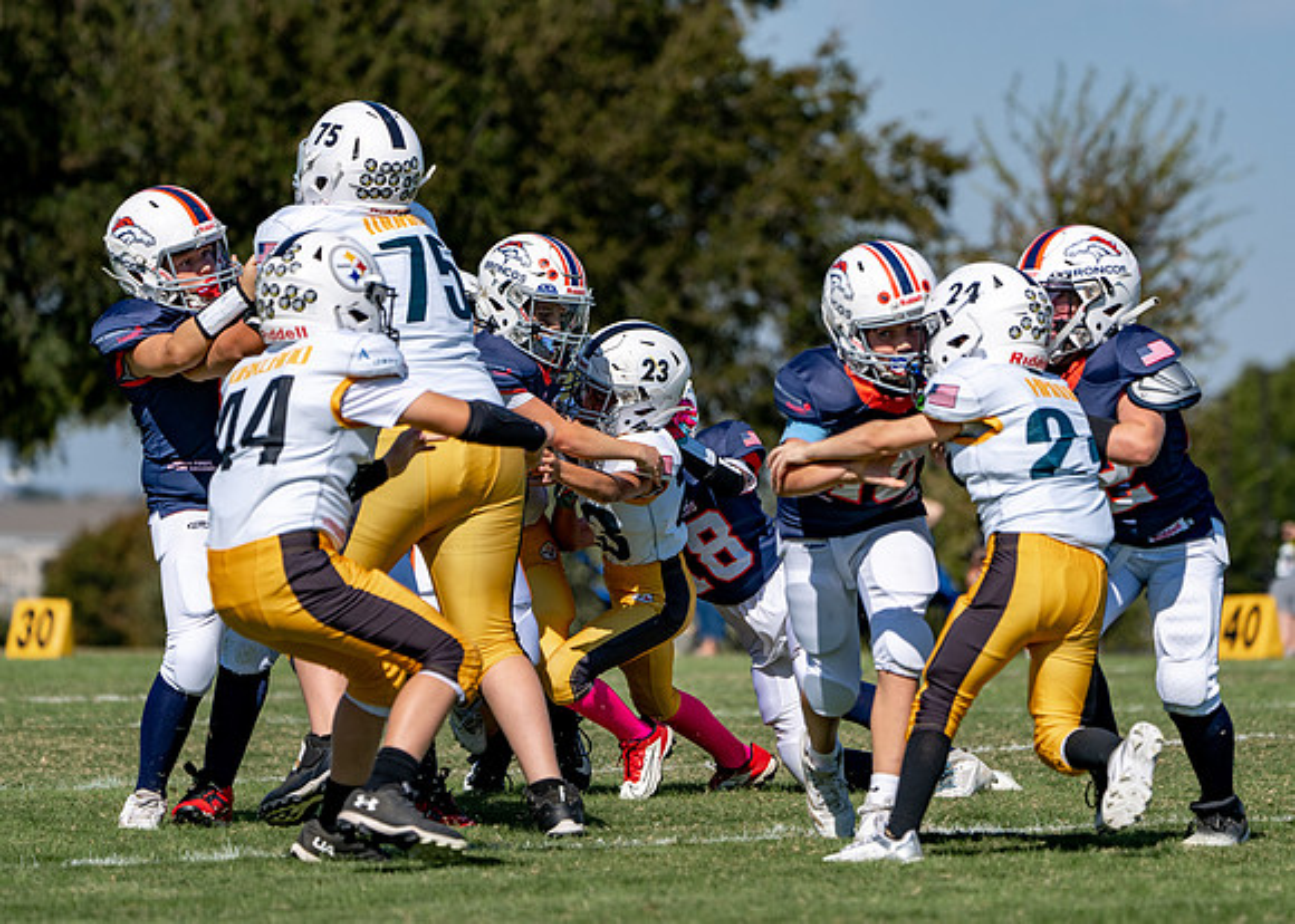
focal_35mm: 312
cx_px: 719
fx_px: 11479
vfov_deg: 4.6
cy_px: 463
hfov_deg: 6.5
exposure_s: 1/1600
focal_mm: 262
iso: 125
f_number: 5.6
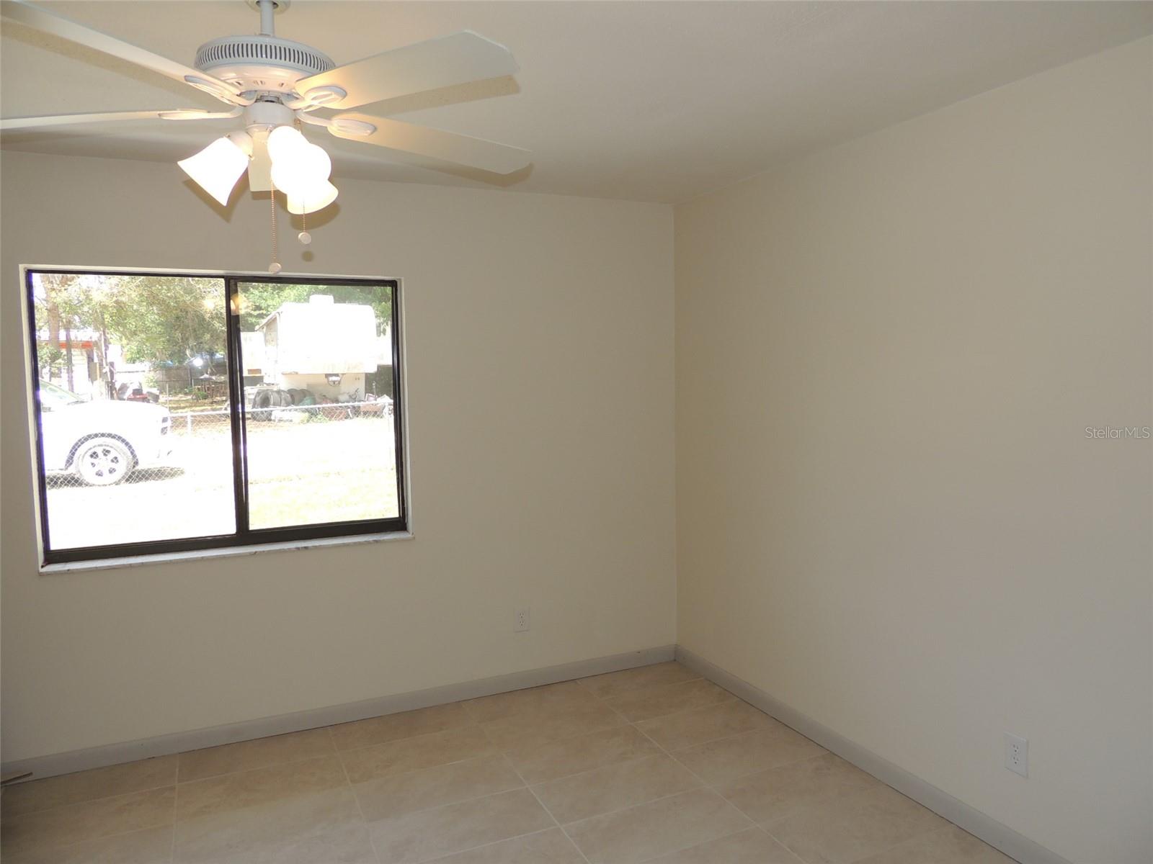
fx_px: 799
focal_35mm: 24
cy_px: 432
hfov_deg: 71.6
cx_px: 576
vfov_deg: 56.8
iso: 100
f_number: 3
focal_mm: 4.3
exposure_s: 1/125
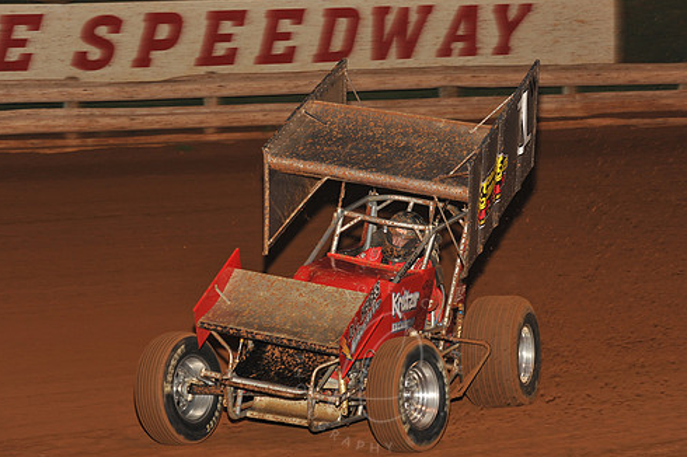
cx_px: 377
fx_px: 2708
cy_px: 238
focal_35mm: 142
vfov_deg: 9.6
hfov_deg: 14.5
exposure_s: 1/320
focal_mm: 120
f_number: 6.3
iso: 800
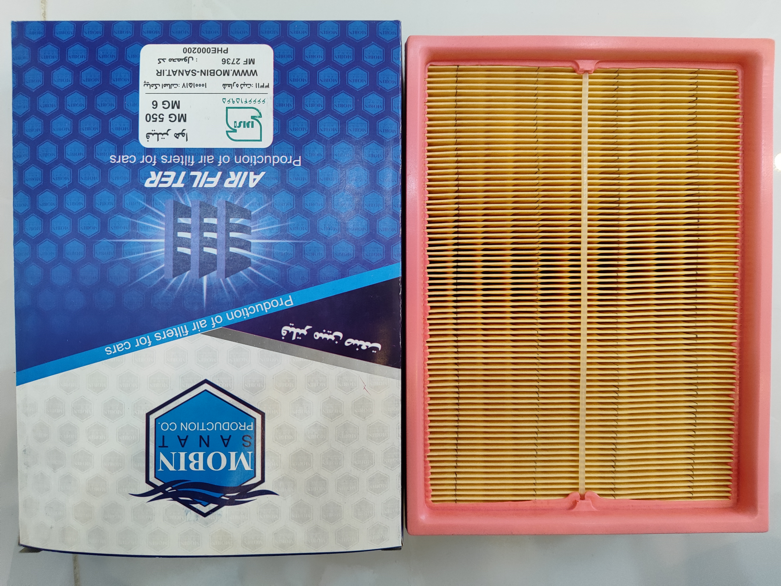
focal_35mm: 24
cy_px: 293
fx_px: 541
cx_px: 390
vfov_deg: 56.8
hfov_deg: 71.6
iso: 848
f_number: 1.89
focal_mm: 5.89
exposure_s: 1/50
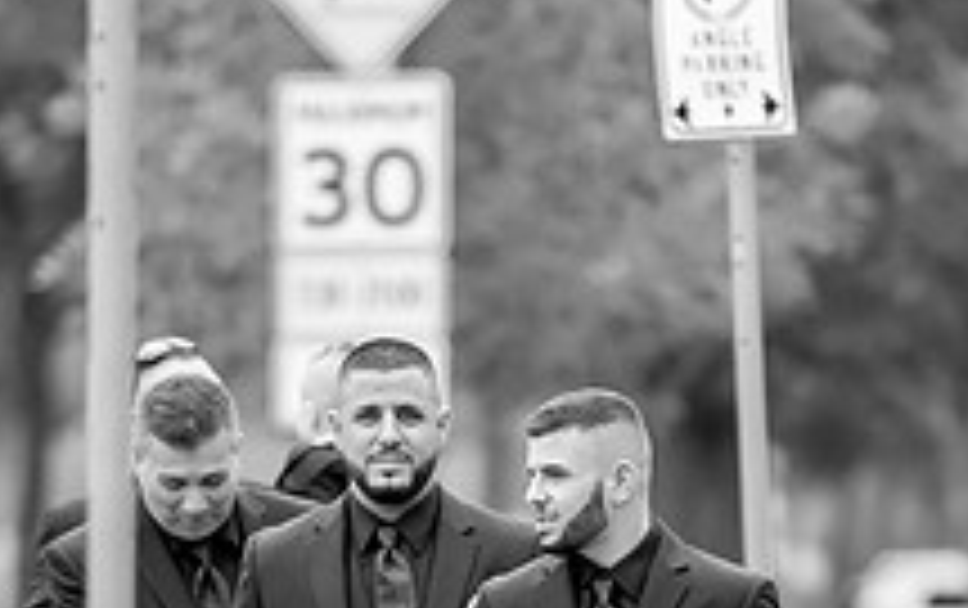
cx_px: 477
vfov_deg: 2.4
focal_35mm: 549
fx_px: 14502
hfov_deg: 3.8
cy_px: 658
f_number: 2.8
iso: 2500
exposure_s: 1/8000
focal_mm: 200
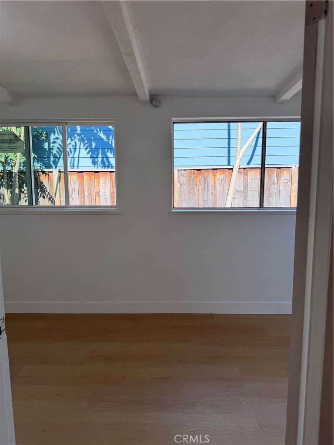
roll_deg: +0.1
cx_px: 167
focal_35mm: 24
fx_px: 309
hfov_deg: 56.8
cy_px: 222
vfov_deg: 71.6
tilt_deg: -4.8
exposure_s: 1/617
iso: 100
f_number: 1.78
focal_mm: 6.76
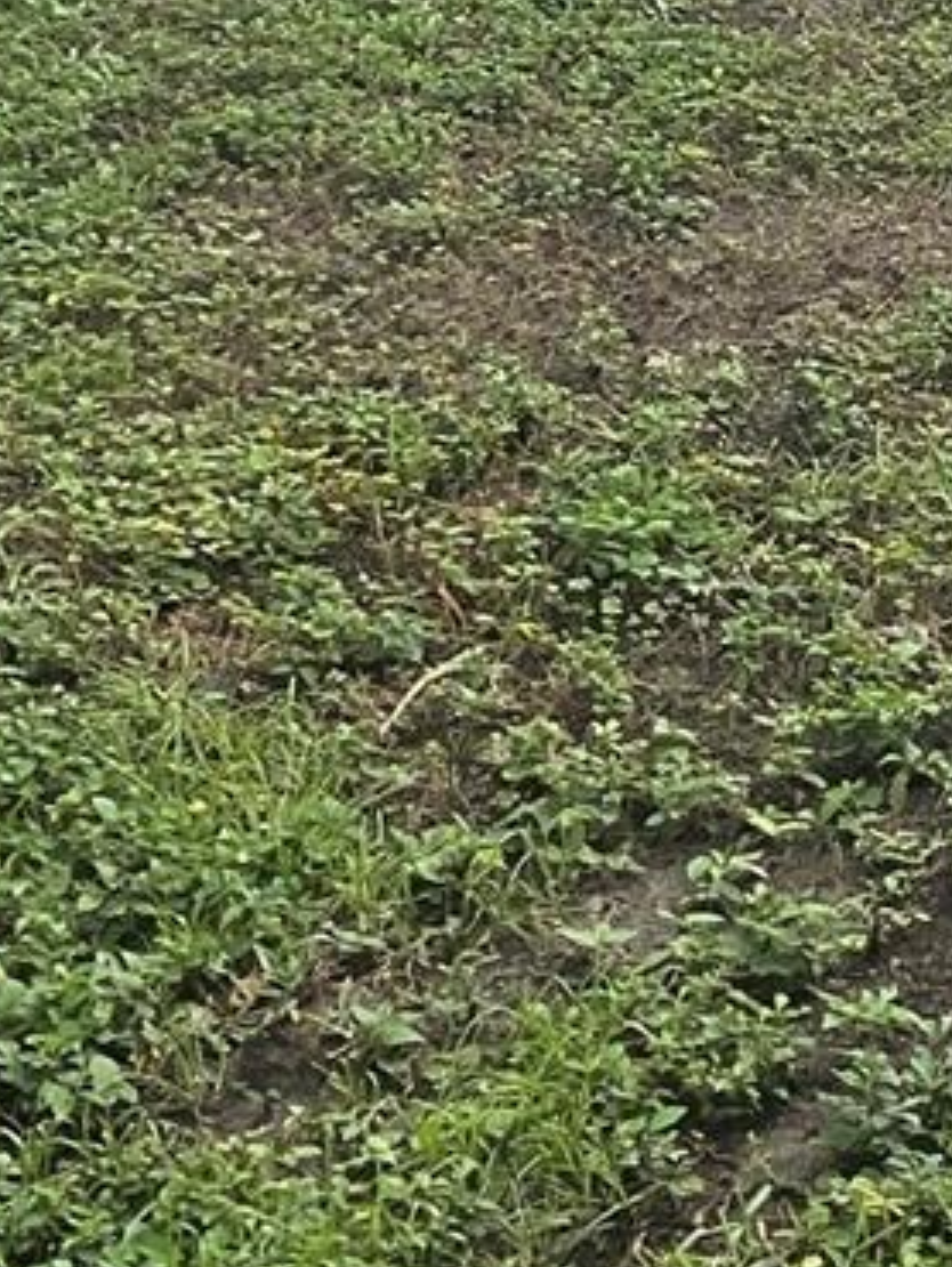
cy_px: -414
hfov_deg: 14.6
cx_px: 1438
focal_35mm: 94
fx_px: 3443
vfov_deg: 19.2
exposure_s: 1/770
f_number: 1.8
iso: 16
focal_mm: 3
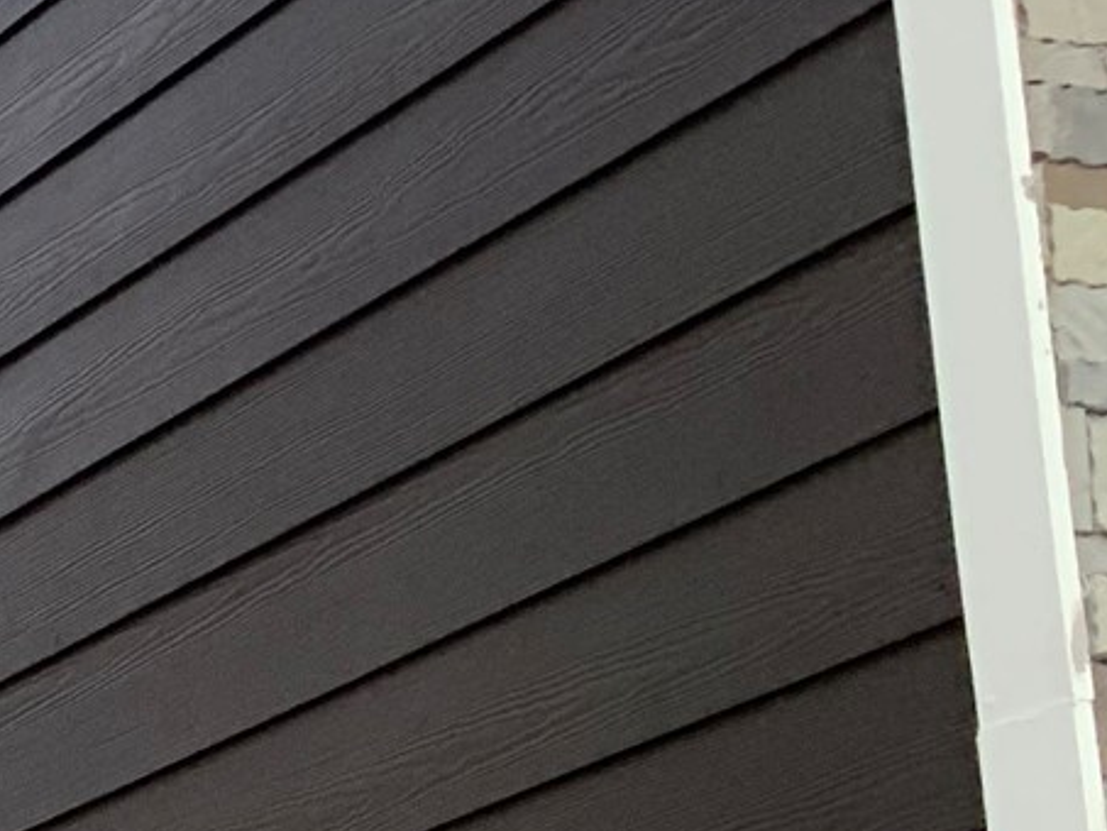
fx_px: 4190
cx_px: -1371
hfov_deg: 12.5
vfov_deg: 10.5
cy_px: 1572
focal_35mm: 131
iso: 16
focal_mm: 3
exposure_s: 1/606
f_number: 1.8
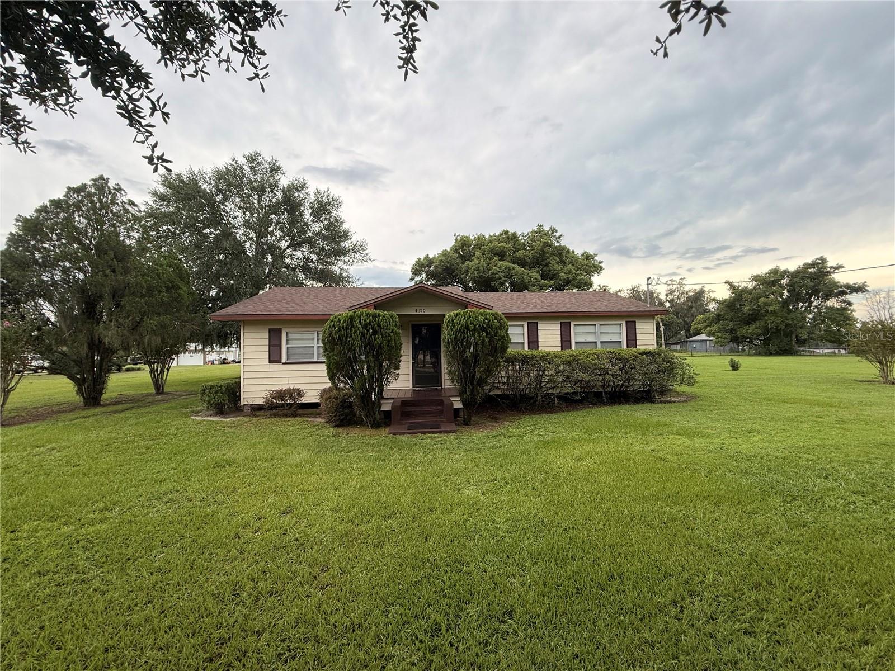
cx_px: 448
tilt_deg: +2.1
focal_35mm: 14
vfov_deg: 85.7
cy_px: 336
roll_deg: +0.5
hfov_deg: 102.1
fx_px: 362
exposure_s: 1/482
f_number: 2.2
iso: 50
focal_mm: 2.22
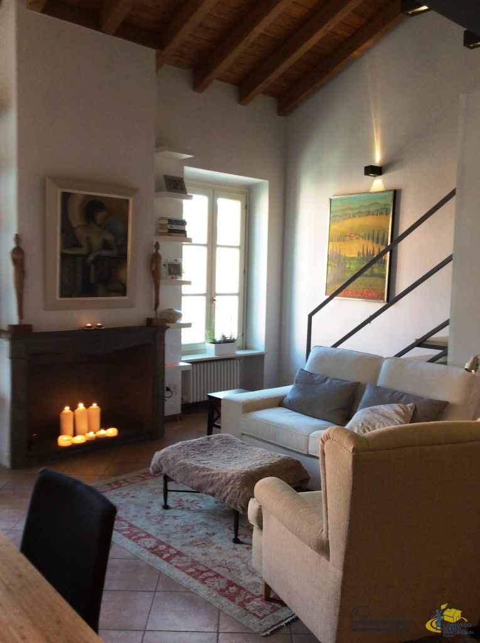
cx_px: 240
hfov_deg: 44.1
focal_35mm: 32
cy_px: 322
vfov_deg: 56.9
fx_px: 593
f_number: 2.4
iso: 50
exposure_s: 1/25
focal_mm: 3.3
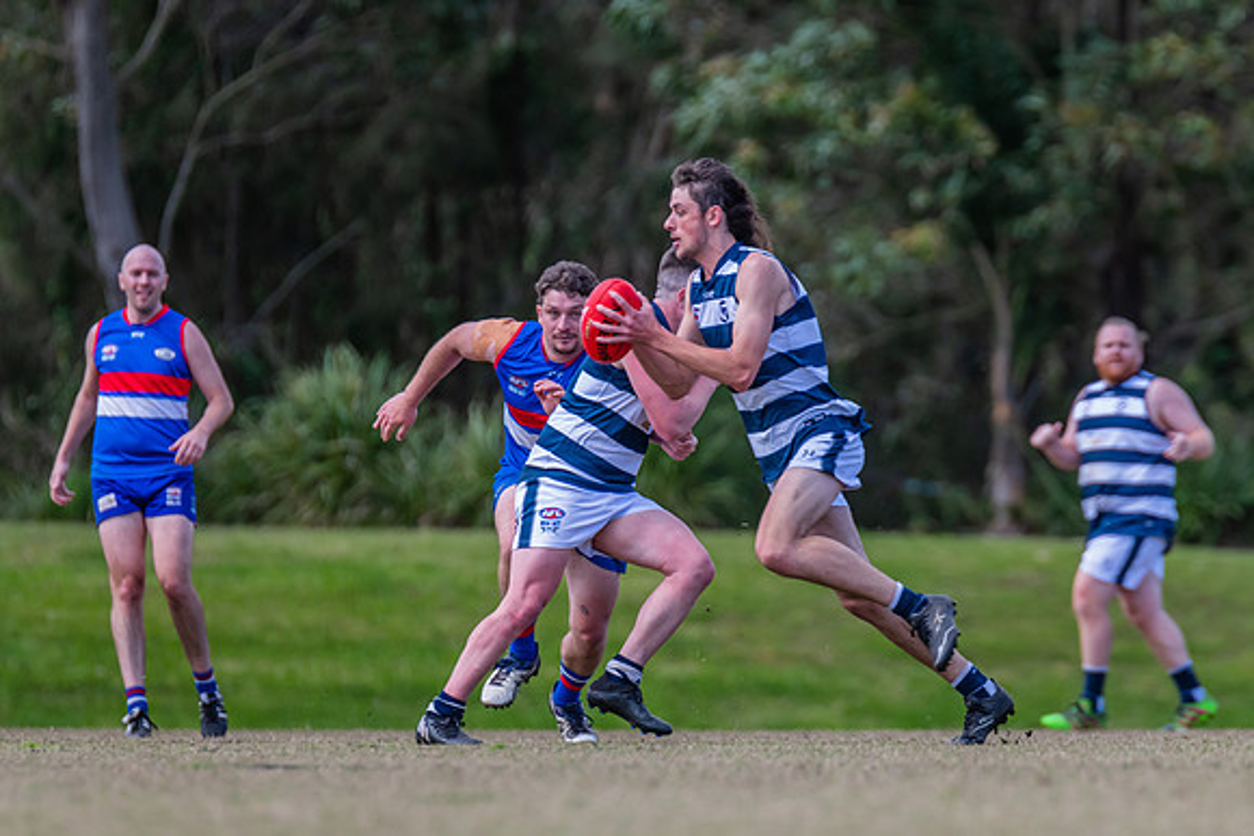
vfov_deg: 2.6
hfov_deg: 3.9
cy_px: 503
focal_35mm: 527
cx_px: 761
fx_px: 18358
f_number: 5
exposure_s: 1/2000
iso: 800
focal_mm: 420
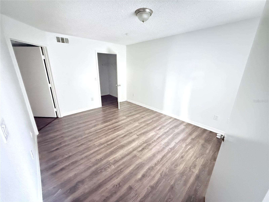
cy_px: 101
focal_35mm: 14
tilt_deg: -16.7
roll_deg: -0.9
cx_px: 134
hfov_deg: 102.1
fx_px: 109
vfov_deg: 85.7
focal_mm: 2.22
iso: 3200
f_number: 2.2
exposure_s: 1/15
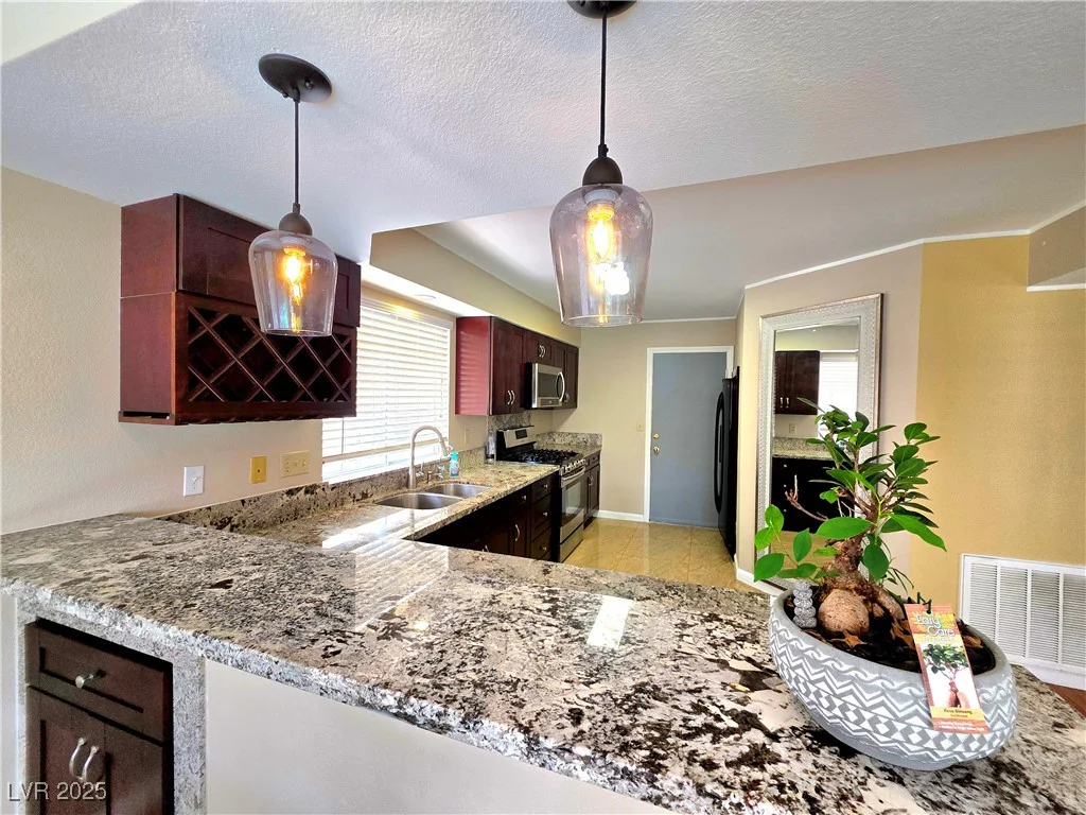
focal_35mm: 13
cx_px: 543
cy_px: 408
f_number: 1.9
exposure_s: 1/120
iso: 80
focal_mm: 2.2
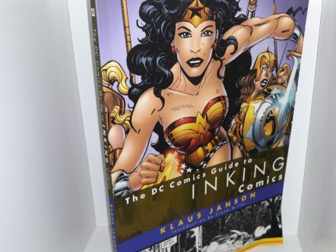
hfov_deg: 48.9
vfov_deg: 37.7
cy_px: 138
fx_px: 369
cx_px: 186
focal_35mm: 38
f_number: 1.7
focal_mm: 3.7
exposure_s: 1/100
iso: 50
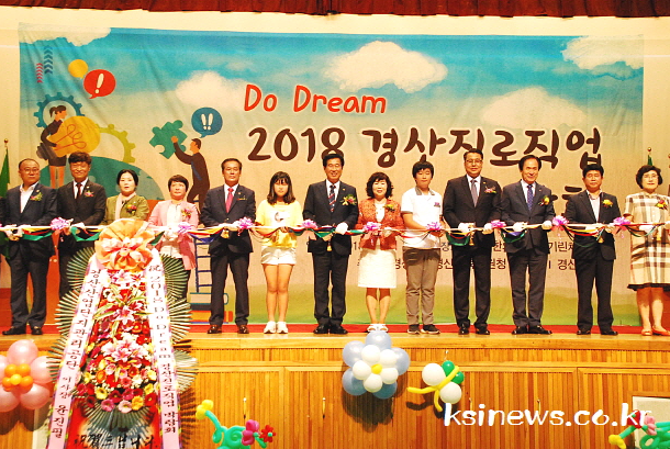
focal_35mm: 50
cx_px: 328
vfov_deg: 27.3
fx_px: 923
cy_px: 214
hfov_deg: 39.9
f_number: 6.3
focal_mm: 31
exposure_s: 1/80
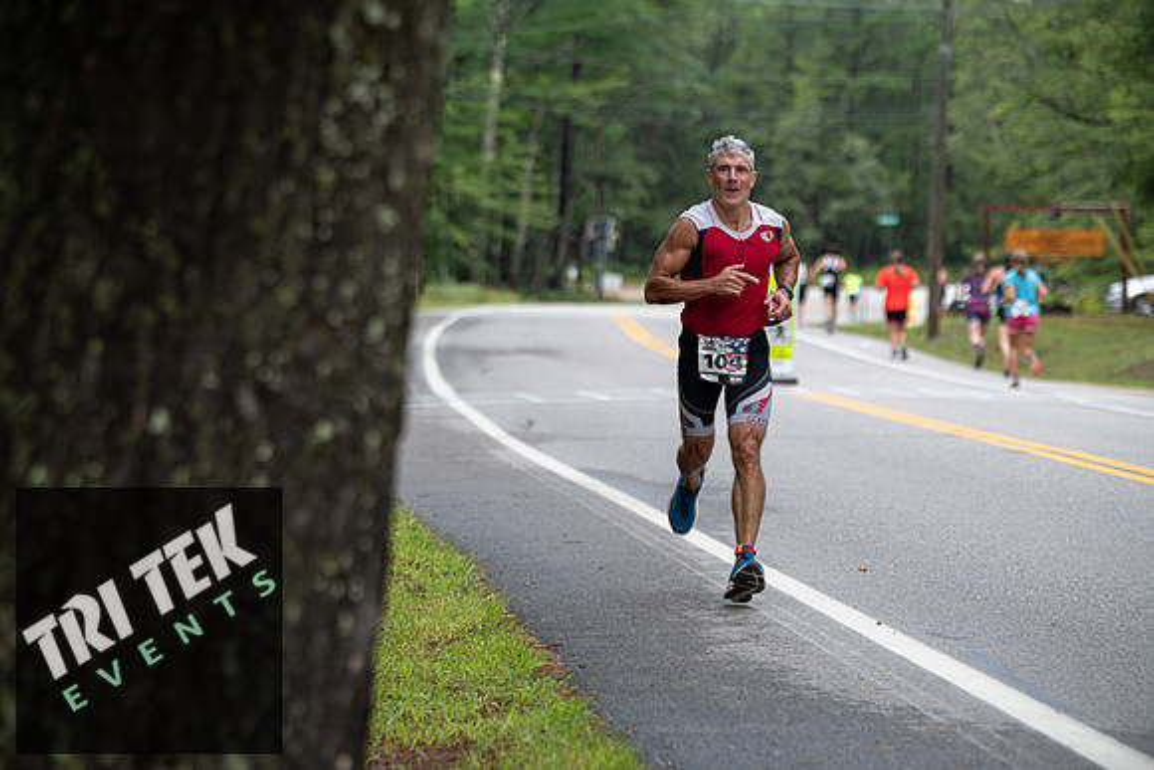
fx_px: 5931
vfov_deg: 7.4
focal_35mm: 185
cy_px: 385
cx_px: 577
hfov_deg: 11.1
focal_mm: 185
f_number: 4
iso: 200
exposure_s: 1/250
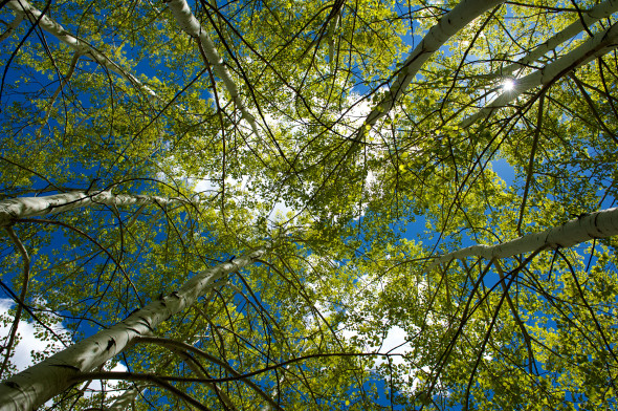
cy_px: 206
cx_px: 309
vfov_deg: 53.0
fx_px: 412
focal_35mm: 24
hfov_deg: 73.8
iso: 200
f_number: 9
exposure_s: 1/320
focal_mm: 24
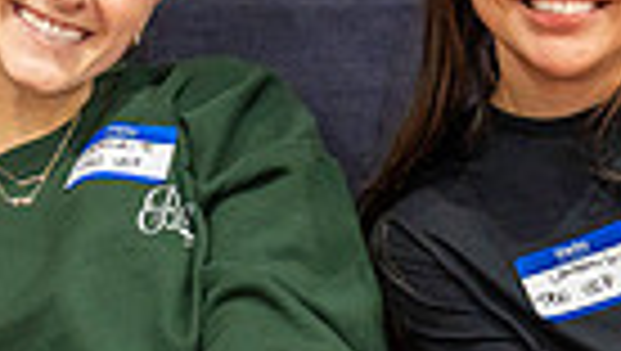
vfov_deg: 5.6
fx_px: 3561
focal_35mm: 216
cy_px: 412
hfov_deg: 10.0
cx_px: 166
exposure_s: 1/160
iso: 4000
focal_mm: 49
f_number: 4
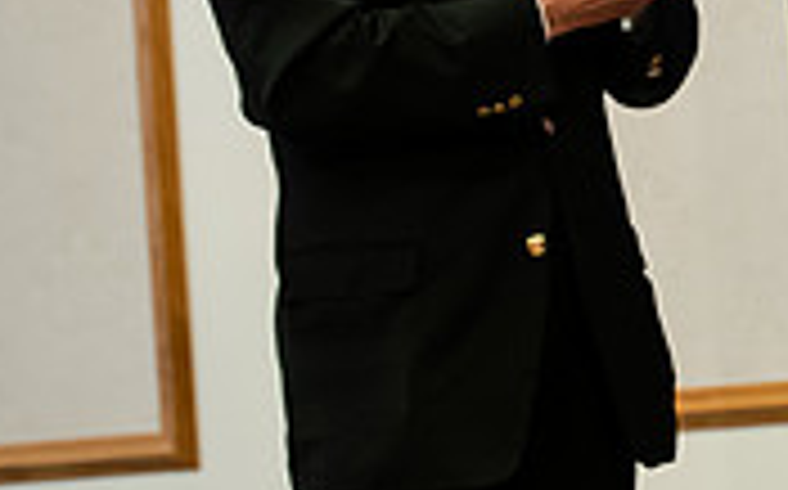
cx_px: 1238
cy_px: -56
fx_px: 6672
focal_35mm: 311
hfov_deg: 6.7
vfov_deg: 4.2
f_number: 3.2
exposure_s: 1/200
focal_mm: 92
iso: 2000
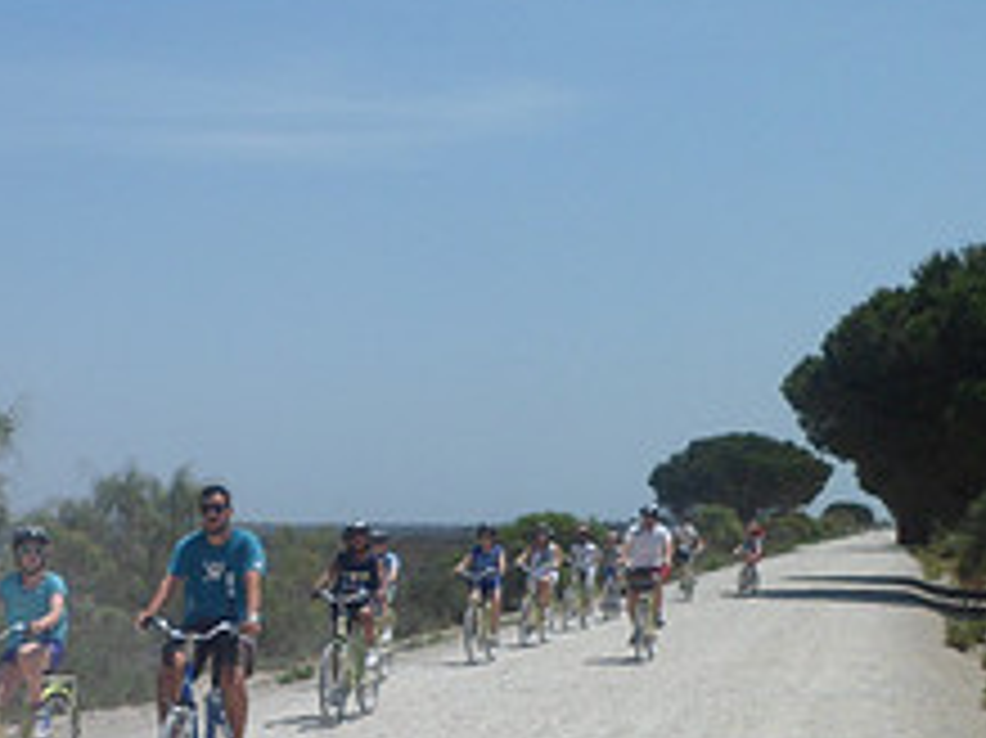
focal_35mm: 69
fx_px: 1964
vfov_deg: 21.2
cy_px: 515
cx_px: -5
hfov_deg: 26.6
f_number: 9.4
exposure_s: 1/250
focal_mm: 4.9
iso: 80
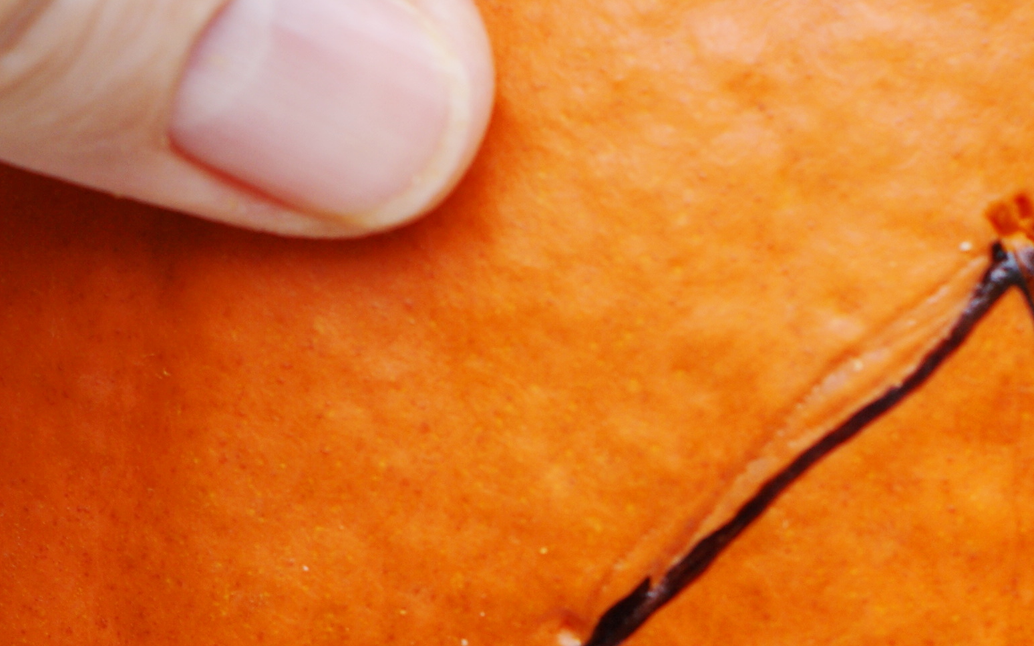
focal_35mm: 221
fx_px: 6227
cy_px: 800
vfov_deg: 5.9
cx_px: 588
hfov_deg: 9.5
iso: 100
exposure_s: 1/125
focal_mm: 50
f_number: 4
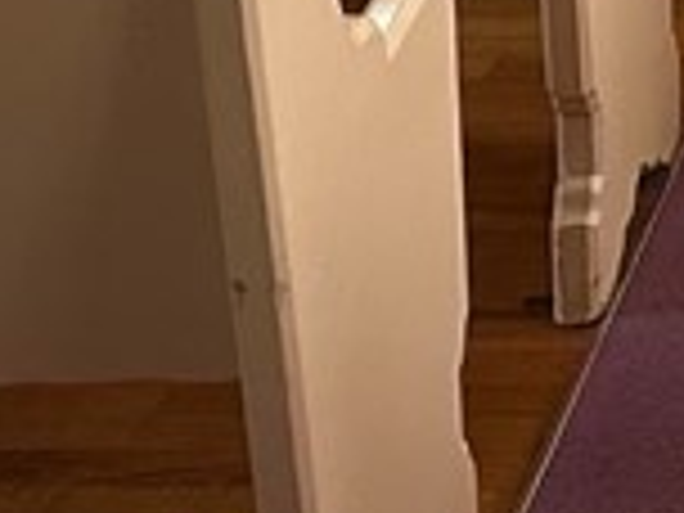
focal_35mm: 162
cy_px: -932
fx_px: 3201
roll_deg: +0.1
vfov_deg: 8.1
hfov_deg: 11.1
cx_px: 1346
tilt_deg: -6.7
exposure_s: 1/60
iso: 400
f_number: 1.78
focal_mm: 6.86
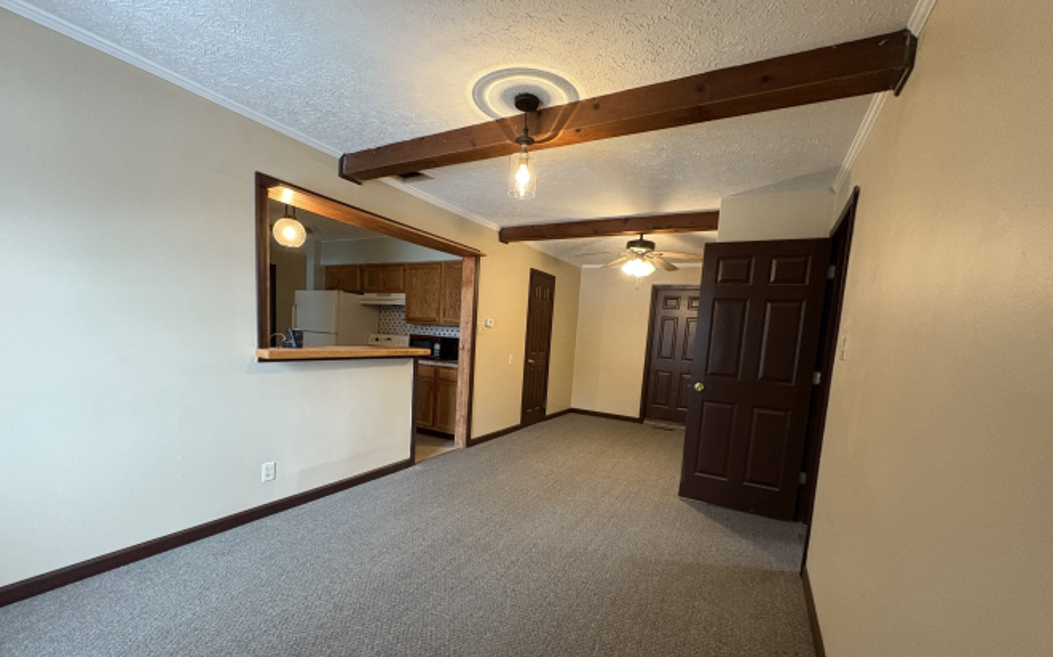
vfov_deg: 74.2
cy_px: 381
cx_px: 523
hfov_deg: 101.5
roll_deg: -3.2
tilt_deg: -7.8
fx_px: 430
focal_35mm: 15
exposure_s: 1/60
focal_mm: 2.22
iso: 640
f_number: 2.2
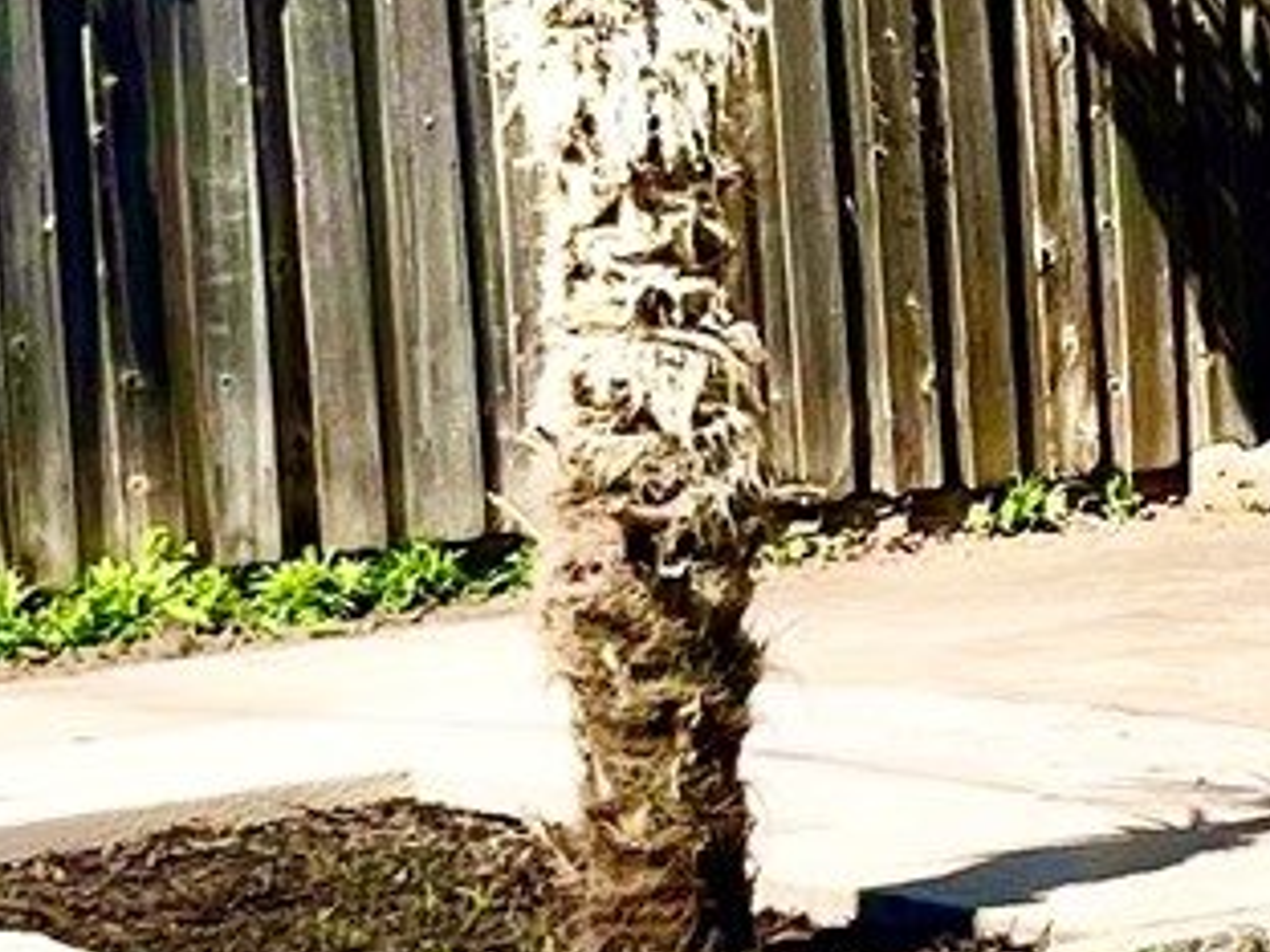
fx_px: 6017
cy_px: 350
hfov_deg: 11.6
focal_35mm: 164
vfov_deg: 9.0
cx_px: 1807
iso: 32
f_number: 1.6
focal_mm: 5.1
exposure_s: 1/6993
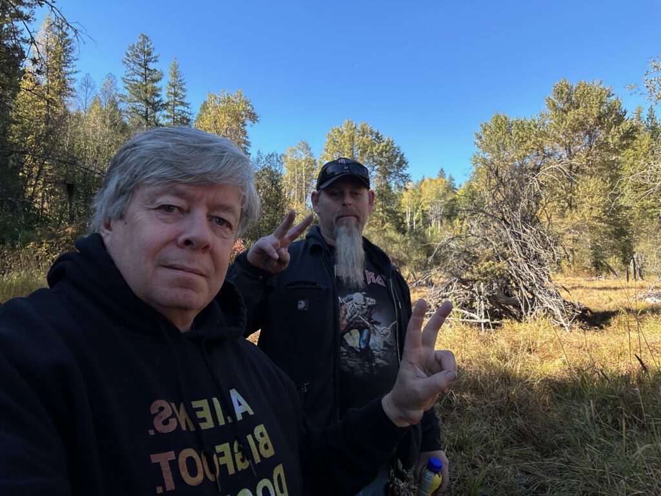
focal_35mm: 23
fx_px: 439
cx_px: 330
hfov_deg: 73.9
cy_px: 248
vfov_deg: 58.9
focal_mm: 2.69
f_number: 1.9
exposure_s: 1/440
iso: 25
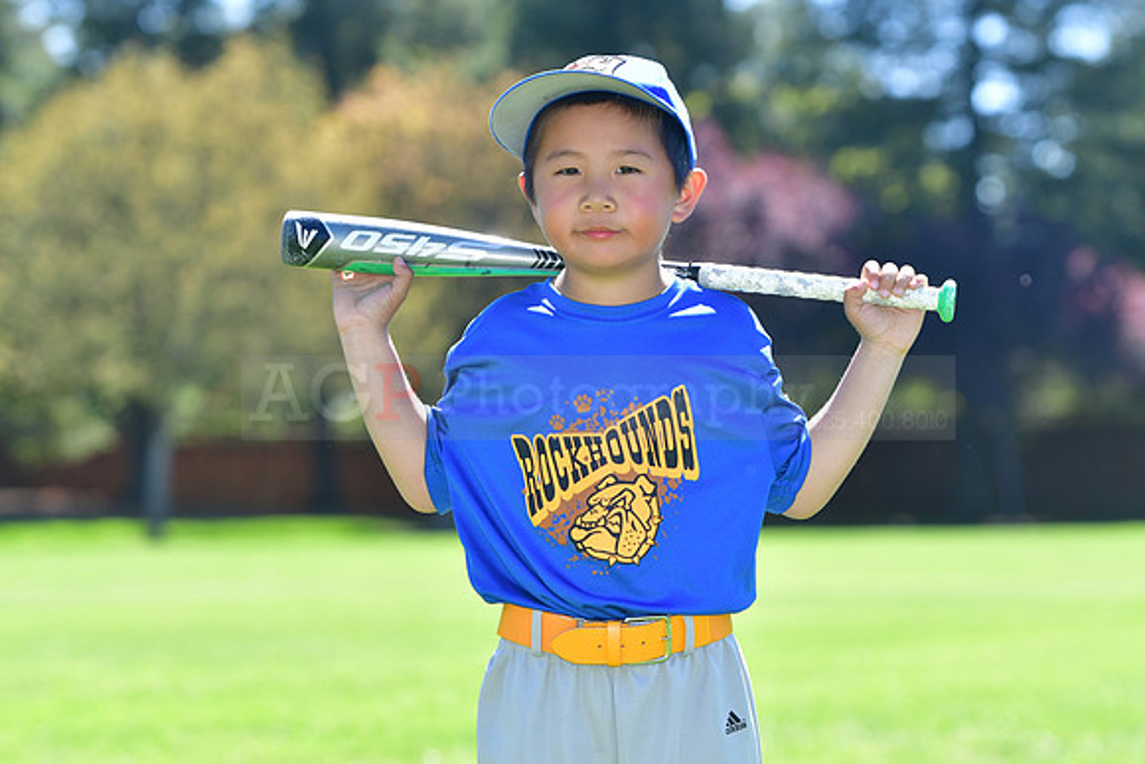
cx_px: 572
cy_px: 382
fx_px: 5344
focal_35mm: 168
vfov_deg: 8.2
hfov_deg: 12.2
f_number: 4.5
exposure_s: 1/1000
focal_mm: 112
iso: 400
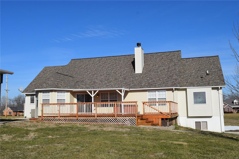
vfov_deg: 34.2
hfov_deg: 49.6
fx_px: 259
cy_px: 80
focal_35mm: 39
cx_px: 120
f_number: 11
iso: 200
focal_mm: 26
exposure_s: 1/500
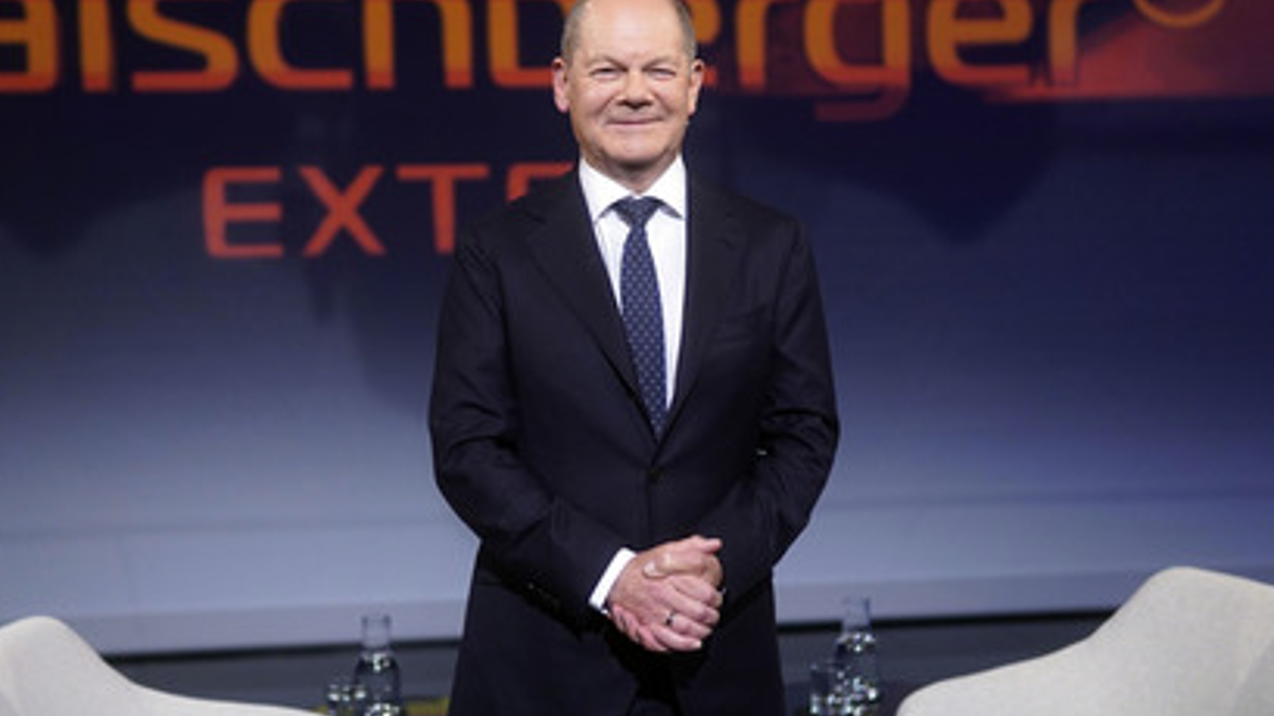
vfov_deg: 23.1
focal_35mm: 52
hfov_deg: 39.8
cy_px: 339
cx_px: 581
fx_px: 1757
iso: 640
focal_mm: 30
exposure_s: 1/640
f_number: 1.6
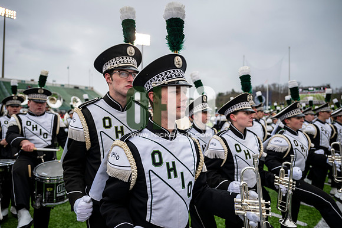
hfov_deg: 73.7
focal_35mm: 24
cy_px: 114
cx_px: 171
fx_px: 228
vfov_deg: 53.2
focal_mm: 24
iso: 100
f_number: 2.8
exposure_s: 1/500
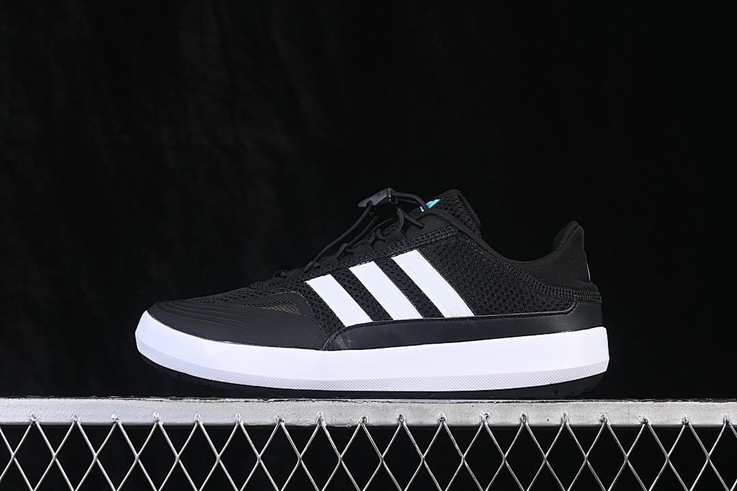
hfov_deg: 27.0
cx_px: 368
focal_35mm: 75
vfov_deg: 18.2
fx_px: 1535
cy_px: 246
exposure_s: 1/60
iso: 160
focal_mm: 50
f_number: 6.3
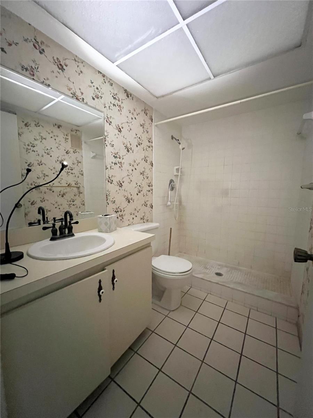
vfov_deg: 106.2
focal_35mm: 13
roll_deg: +0.0
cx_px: 156
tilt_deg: -7.8
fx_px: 157
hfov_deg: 89.9
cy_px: 209
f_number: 1.8
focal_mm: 1.57
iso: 1000
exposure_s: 1/30
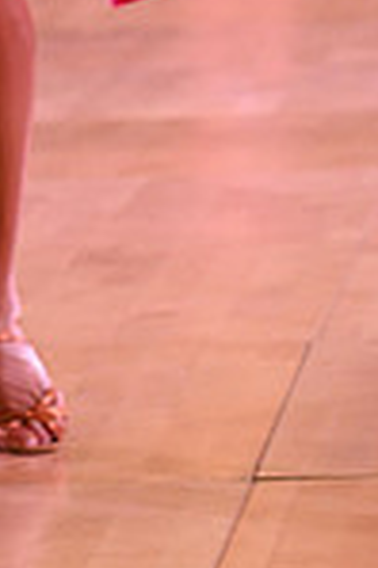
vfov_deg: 4.8
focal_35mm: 428
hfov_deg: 3.2
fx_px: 6756
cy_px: -358
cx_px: -181
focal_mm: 110
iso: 1600
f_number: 4.5
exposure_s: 1/200
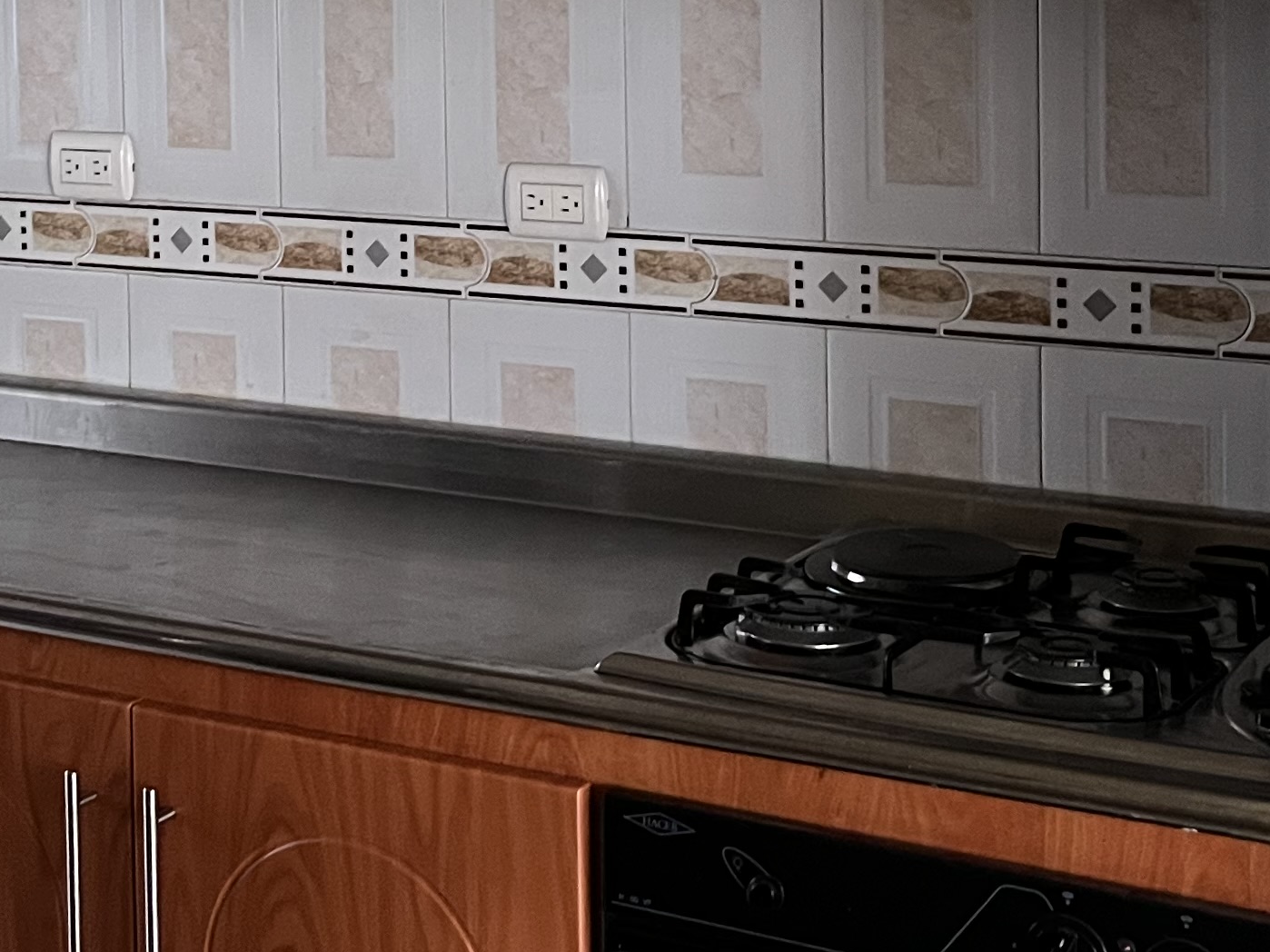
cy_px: 3
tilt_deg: -3.0
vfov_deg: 19.1
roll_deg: +1.5
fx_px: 2751
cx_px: 327
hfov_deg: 25.7
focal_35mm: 75
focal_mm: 5.1
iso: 640
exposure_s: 1/33
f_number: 1.6
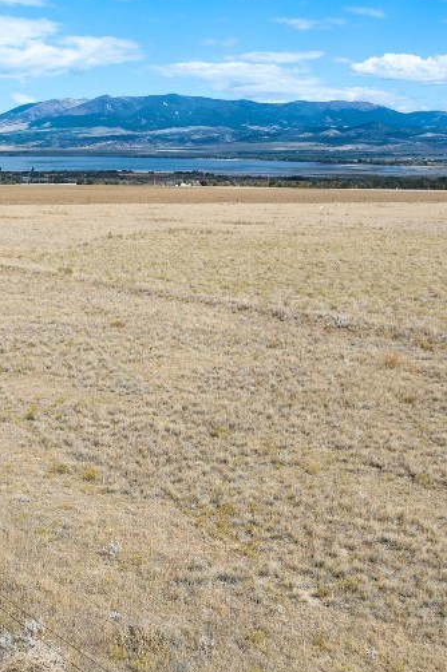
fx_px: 951
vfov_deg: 38.9
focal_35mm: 51
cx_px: 149
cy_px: 345
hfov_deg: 26.3
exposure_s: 1/200
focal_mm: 12.29
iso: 100
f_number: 2.8
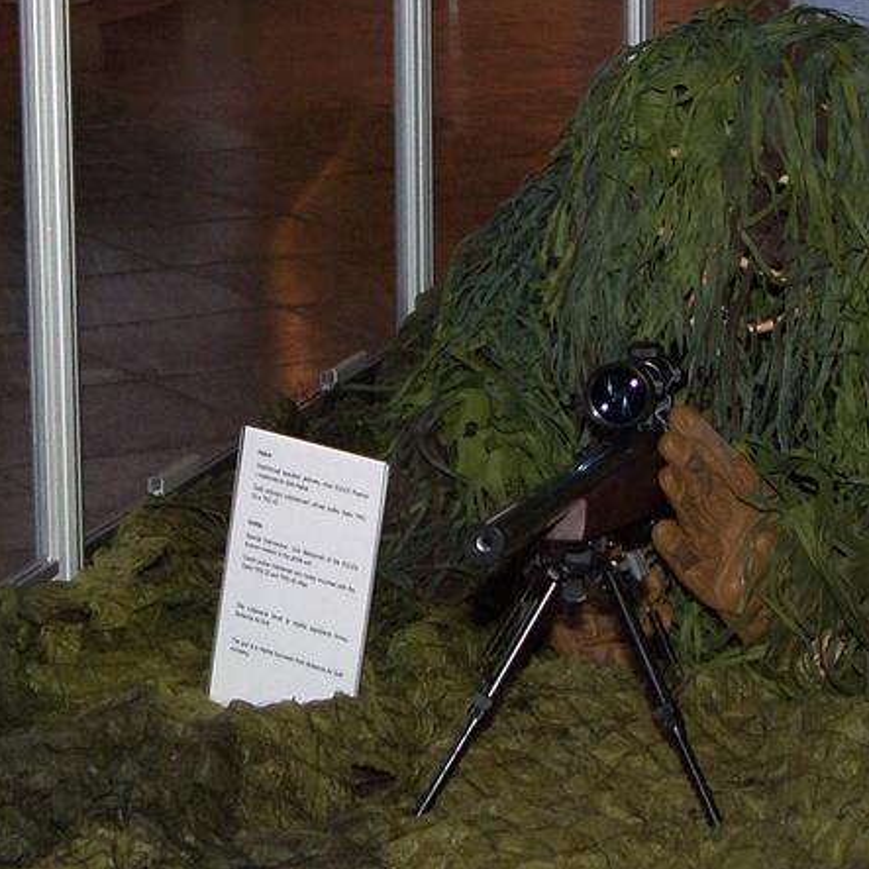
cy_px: 425
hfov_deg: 27.2
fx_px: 1789
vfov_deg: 27.3
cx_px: 517
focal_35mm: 63
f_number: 2.5
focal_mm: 12.9
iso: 100
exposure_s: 1/50
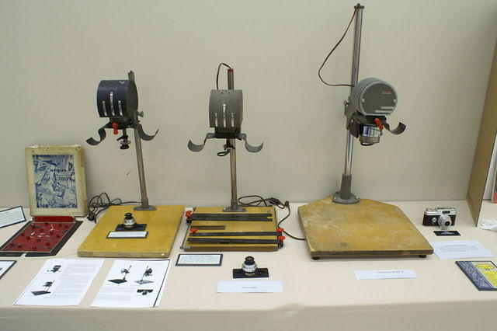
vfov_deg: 43.6
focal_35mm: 30
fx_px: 414
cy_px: 166
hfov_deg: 62.0
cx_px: 248
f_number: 5.6
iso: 800
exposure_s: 1/50
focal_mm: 20
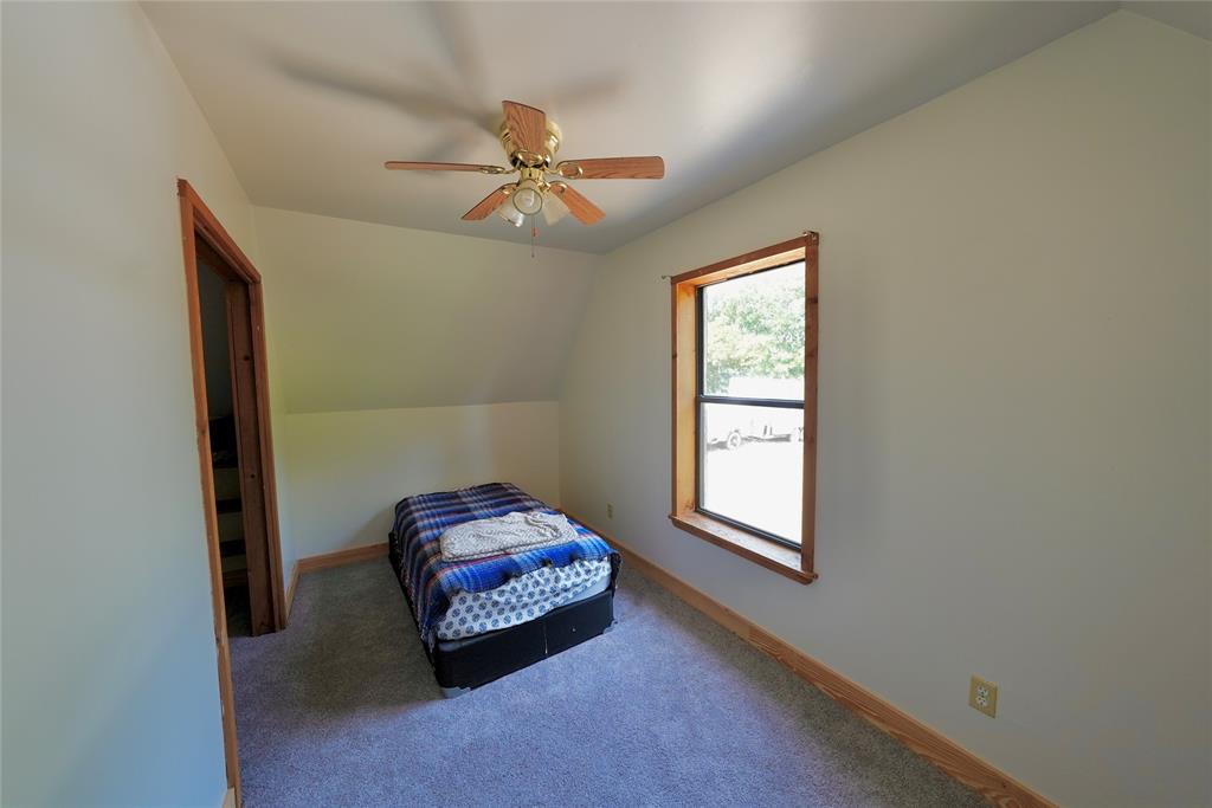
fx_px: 404
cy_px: 404
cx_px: 606
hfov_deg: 112.6
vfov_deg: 90.0
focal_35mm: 12
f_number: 4
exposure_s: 1/160
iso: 800
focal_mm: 12
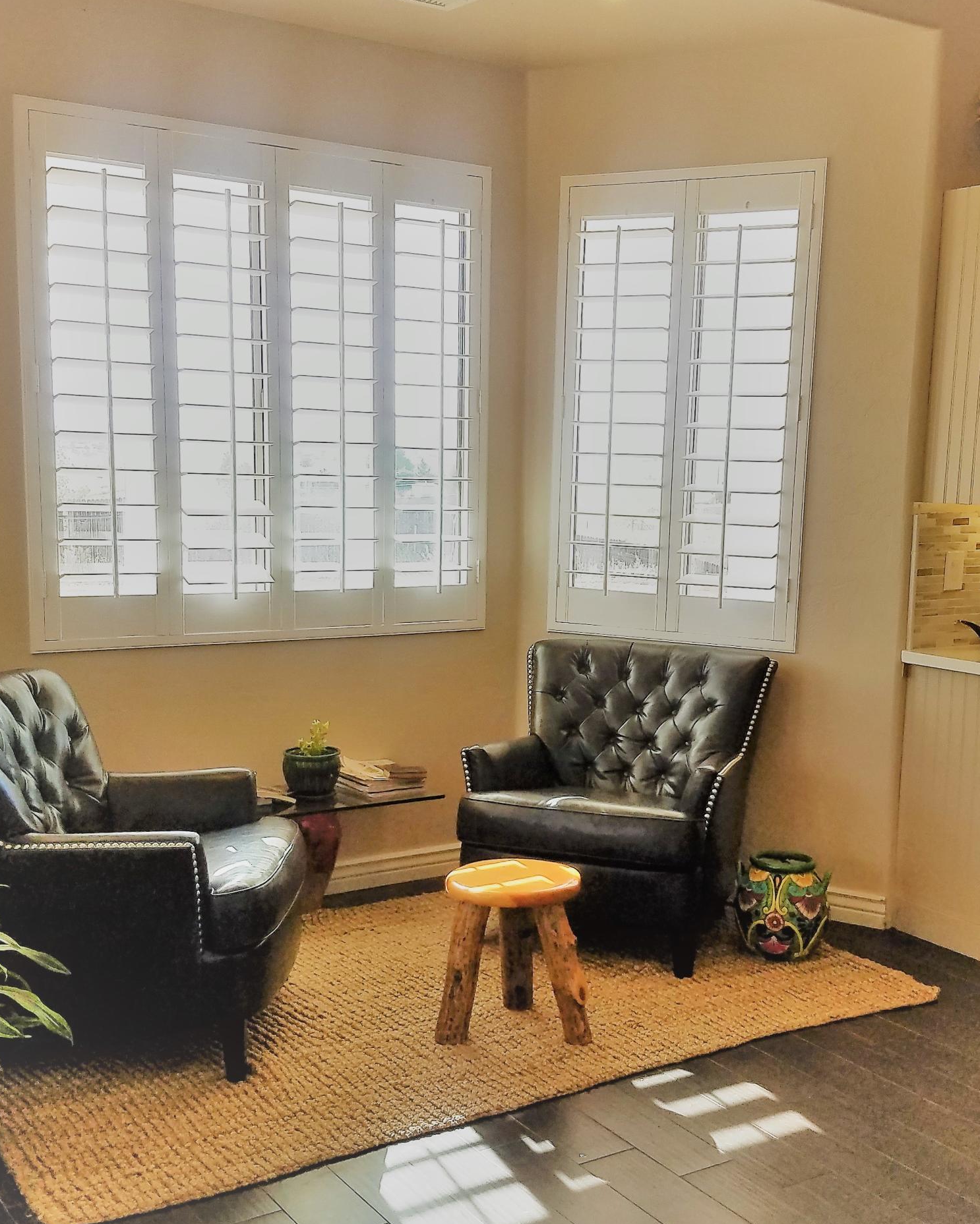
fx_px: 1486
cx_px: 582
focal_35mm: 41
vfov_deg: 44.8
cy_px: 644
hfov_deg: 36.4
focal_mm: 4.2
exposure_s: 1/461
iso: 50
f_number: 1.7
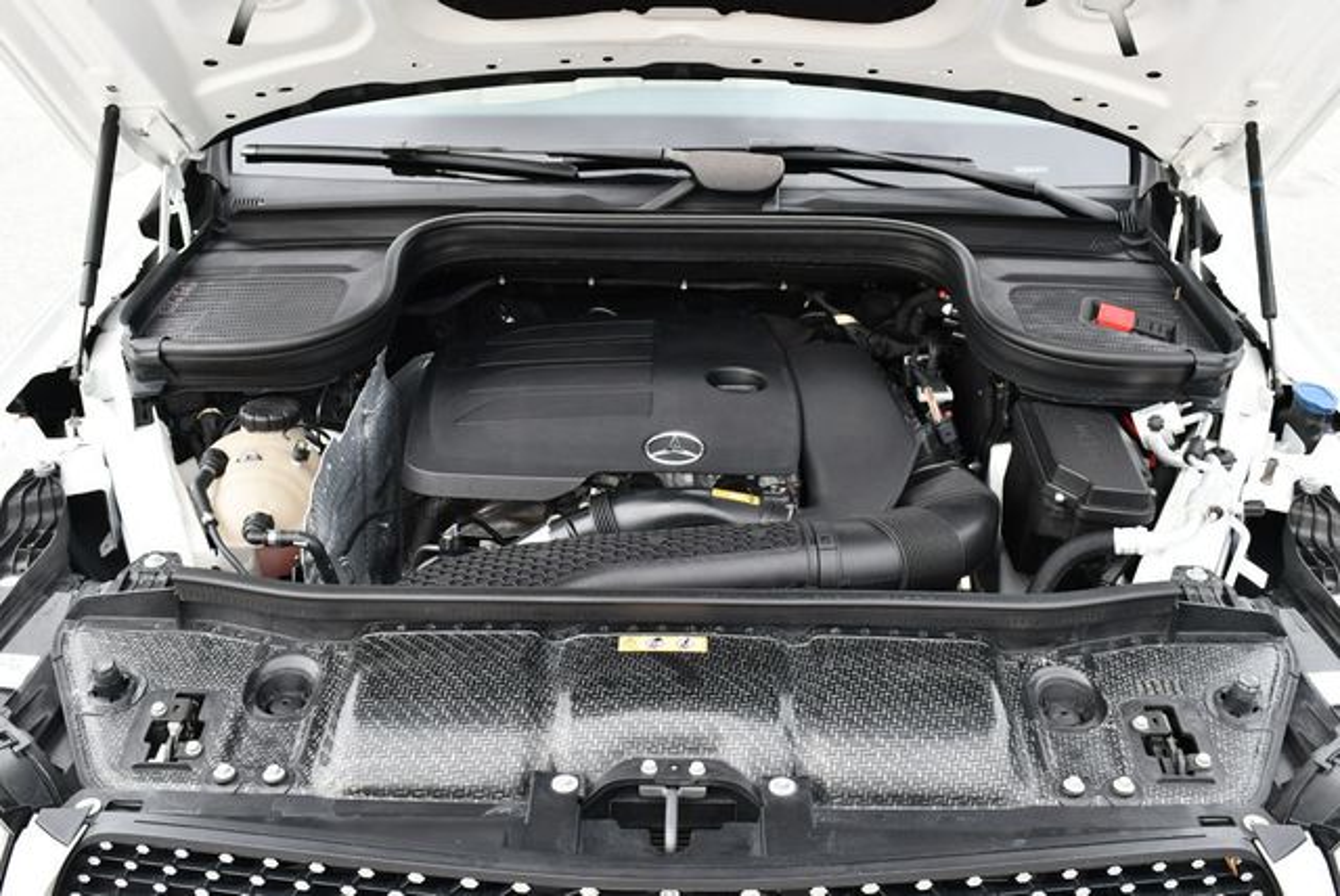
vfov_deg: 36.9
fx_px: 1341
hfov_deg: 53.1
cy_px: 448
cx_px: 670
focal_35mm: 36
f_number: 5.6
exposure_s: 1/250
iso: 400
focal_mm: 18
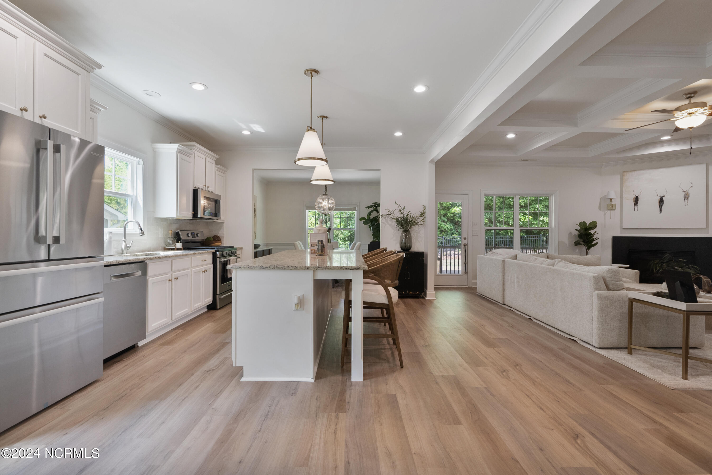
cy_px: 238
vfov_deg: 73.8
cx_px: 356
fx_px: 317
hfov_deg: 96.7
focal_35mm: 16
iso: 1250
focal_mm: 16
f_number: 7.1
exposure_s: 1/20
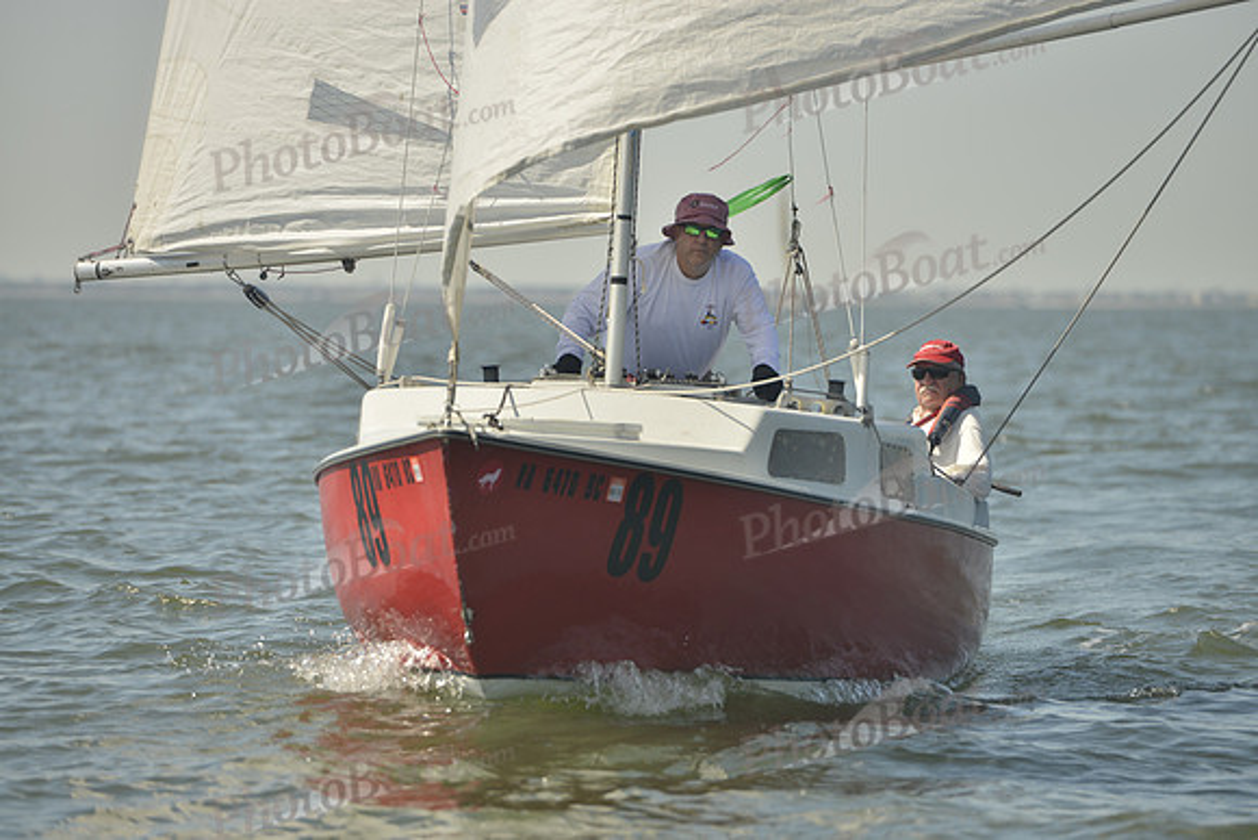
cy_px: 420
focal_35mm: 200
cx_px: 629
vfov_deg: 6.9
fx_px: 6990
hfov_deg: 10.3
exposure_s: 1/1000
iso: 200
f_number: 5
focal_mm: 200
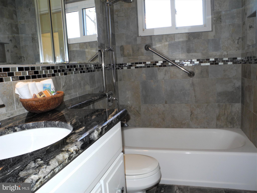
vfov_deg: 49.7
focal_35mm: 28
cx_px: 128
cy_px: 96
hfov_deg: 63.4
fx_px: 208
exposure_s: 1/30
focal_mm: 6
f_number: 8
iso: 200
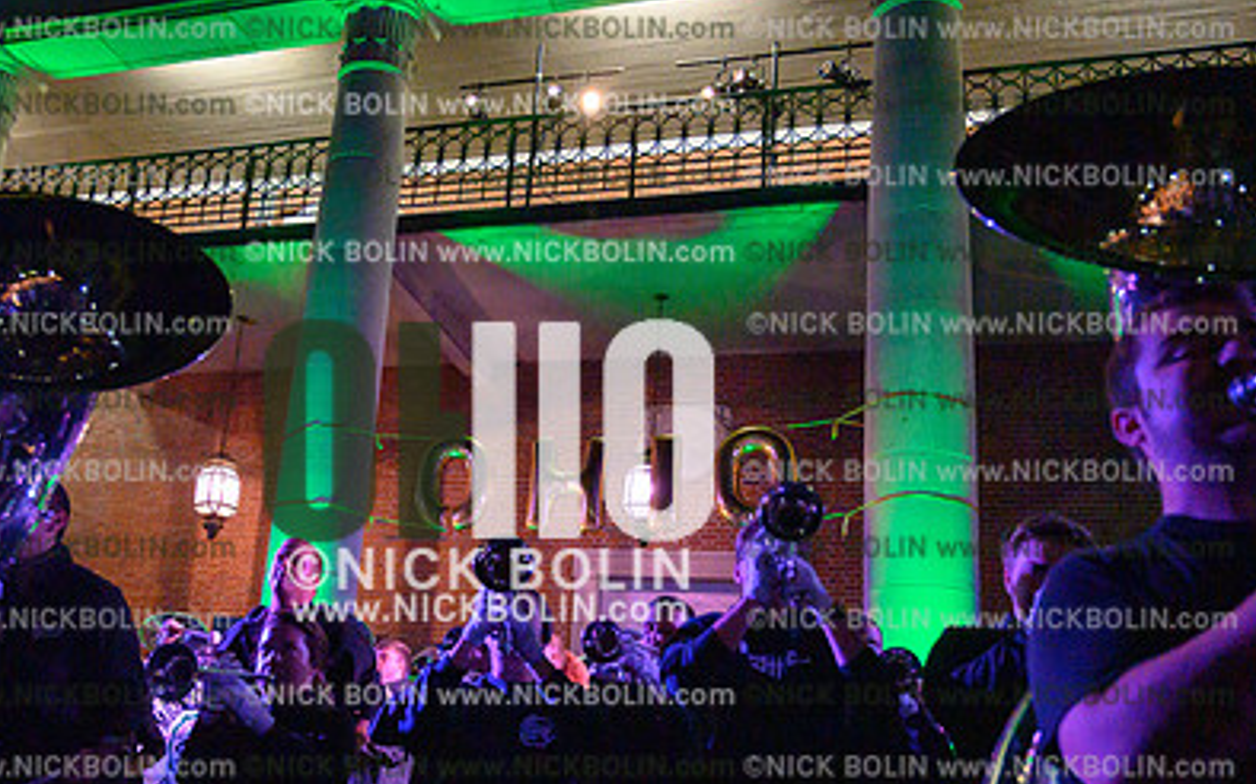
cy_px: 473
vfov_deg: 35.2
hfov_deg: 53.5
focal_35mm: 36
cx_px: 488
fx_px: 1232
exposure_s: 1/500
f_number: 4
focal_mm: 24
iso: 12800
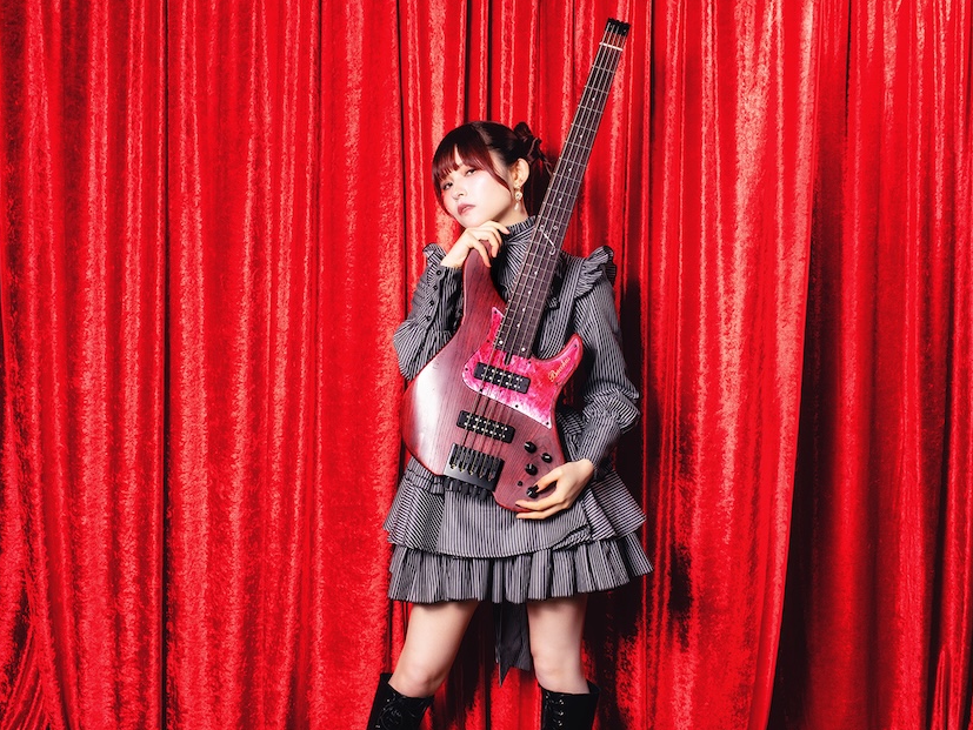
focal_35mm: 43
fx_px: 1209
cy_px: 356
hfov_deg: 43.8
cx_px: 460
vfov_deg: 33.6
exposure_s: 1/125
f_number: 10
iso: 250
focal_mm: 24.9
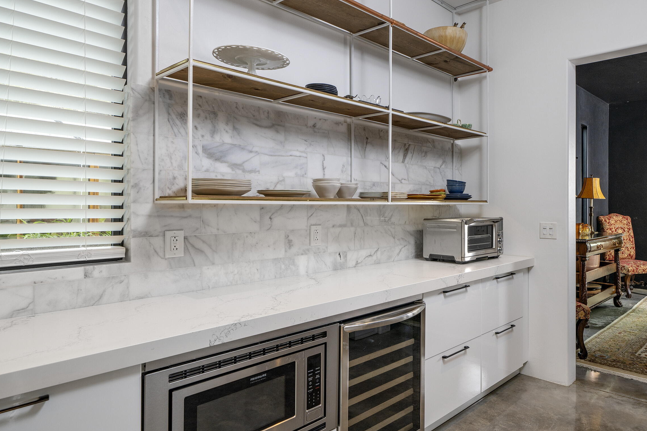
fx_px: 395
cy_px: 204
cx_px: 379
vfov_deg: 57.2
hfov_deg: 77.9
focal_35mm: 22
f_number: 7.1
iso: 200
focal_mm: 18
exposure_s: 1/30
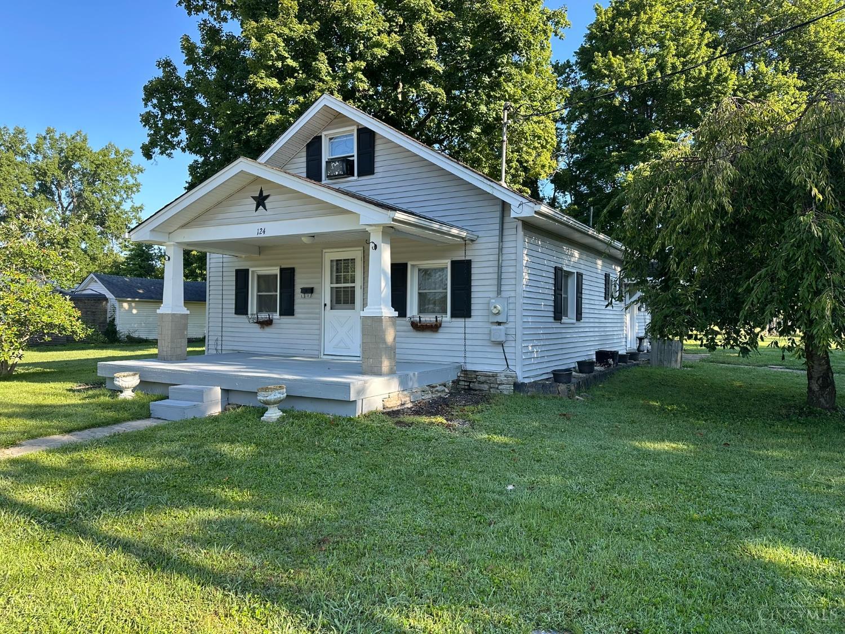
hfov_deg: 71.6
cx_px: 422
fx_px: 586
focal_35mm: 24
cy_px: 317
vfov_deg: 56.8
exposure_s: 1/756
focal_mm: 6.86
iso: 80
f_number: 1.78
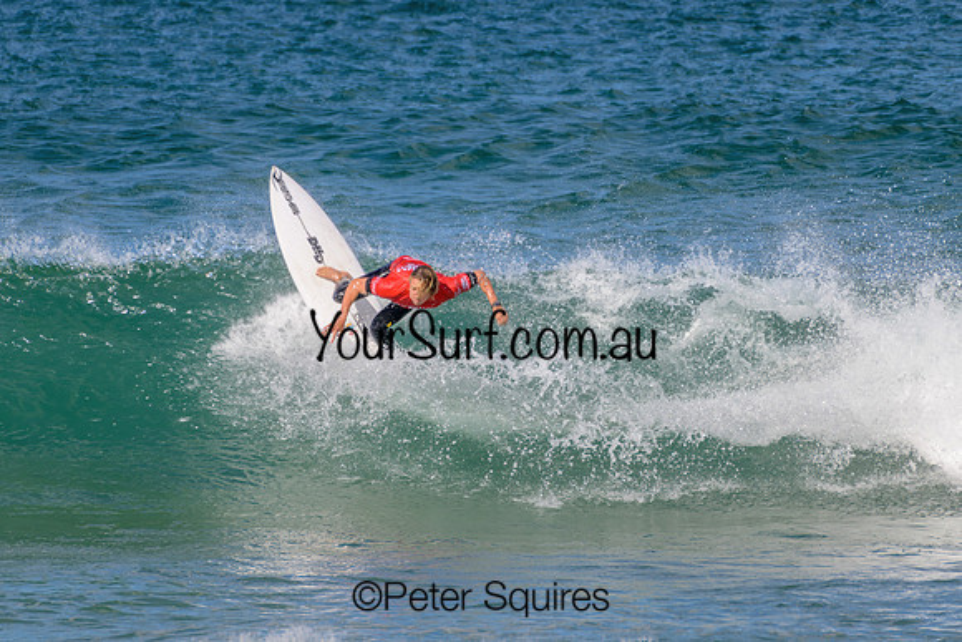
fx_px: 26755
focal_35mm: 1001
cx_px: 480
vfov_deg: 1.4
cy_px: 321
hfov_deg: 2.1
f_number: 11
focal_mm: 1000
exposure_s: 1/250
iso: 125
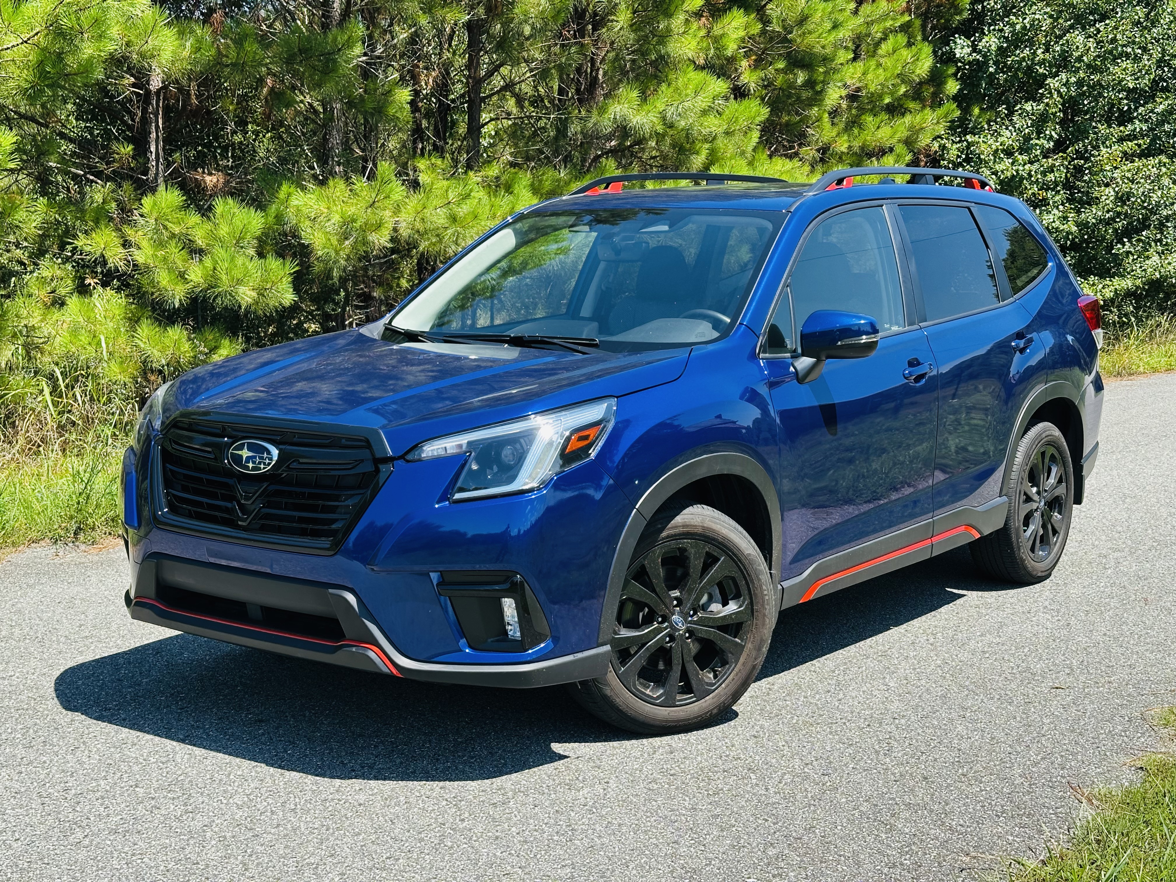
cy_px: 441
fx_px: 1631
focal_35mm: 48
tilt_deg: -6.3
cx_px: 588
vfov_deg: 30.3
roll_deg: -0.9
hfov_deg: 39.7
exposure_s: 1/1171
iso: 64
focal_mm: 6.86
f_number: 1.78
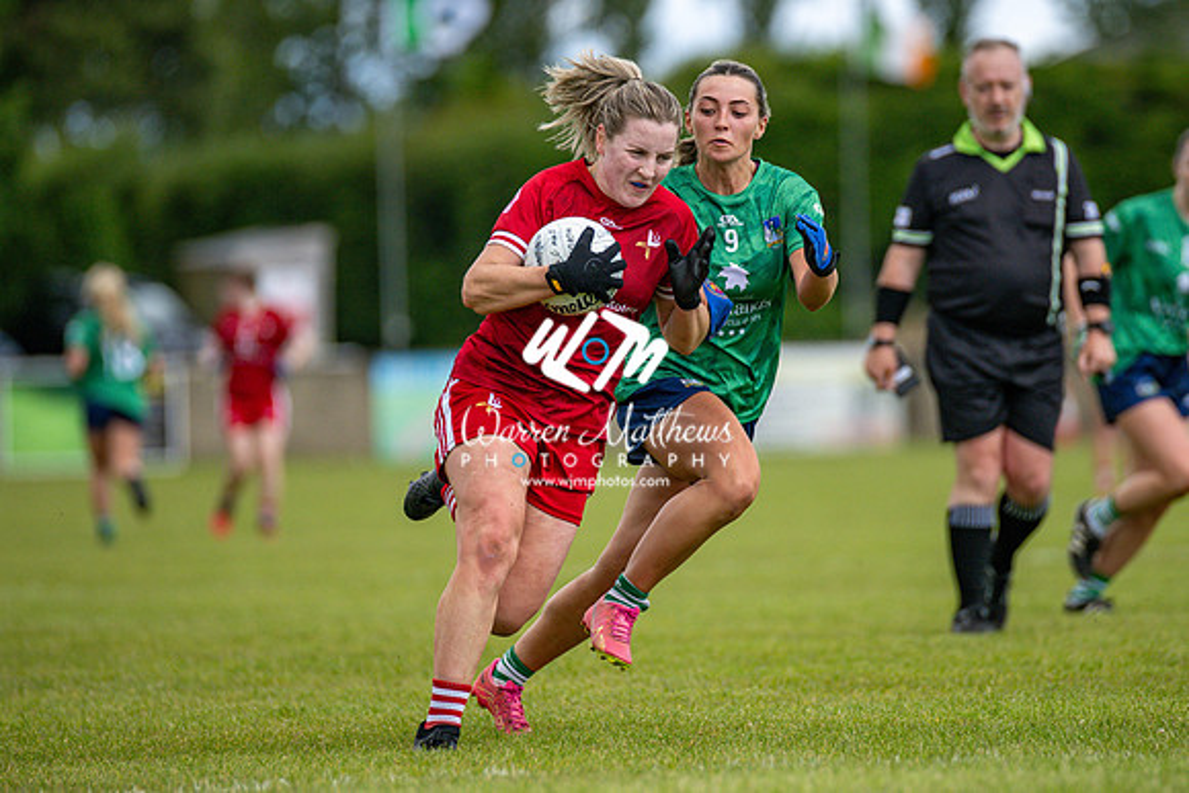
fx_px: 13011
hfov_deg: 5.2
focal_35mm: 394
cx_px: 626
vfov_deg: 3.5
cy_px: 378
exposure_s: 1/6400
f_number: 2.8
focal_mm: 300
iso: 450
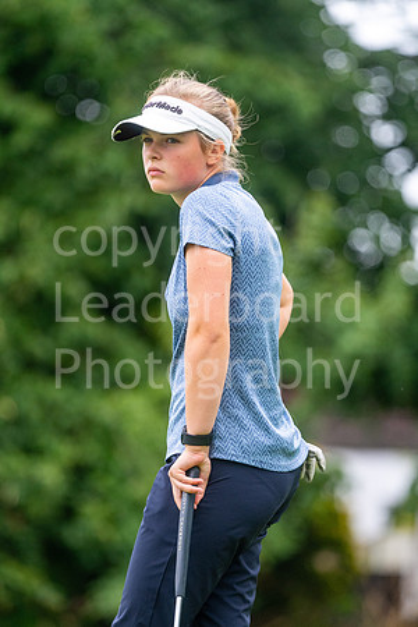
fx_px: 7837
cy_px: 314
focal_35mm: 450
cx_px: 209
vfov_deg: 4.6
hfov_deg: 3.1
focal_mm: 300
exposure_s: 1/1600
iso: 500
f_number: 4
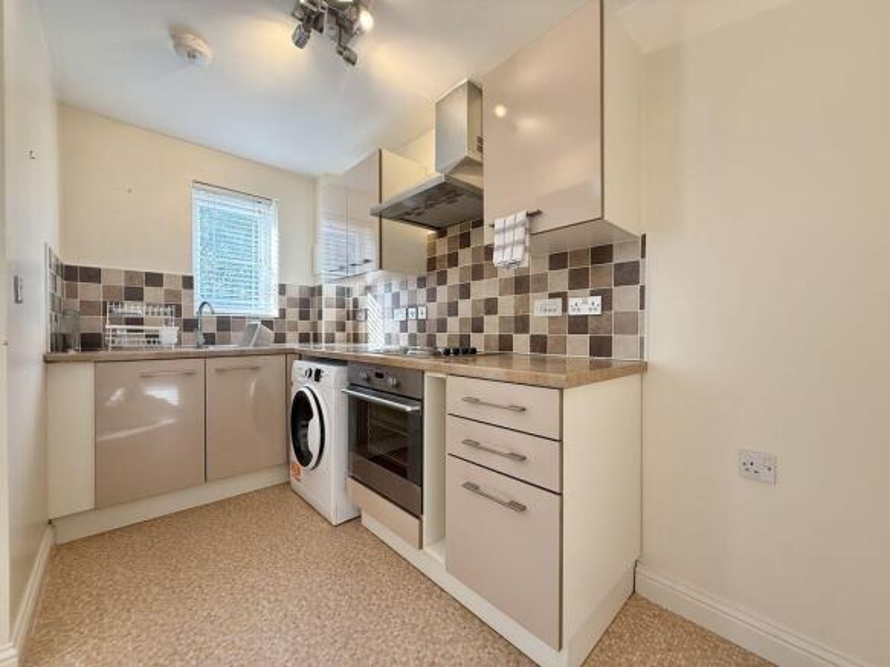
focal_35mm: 14
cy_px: 334
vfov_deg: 85.7
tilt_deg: +0.0
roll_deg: +0.0
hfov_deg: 102.1
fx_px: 360
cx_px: 445
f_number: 2.2
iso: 125
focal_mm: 2.22
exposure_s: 1/100
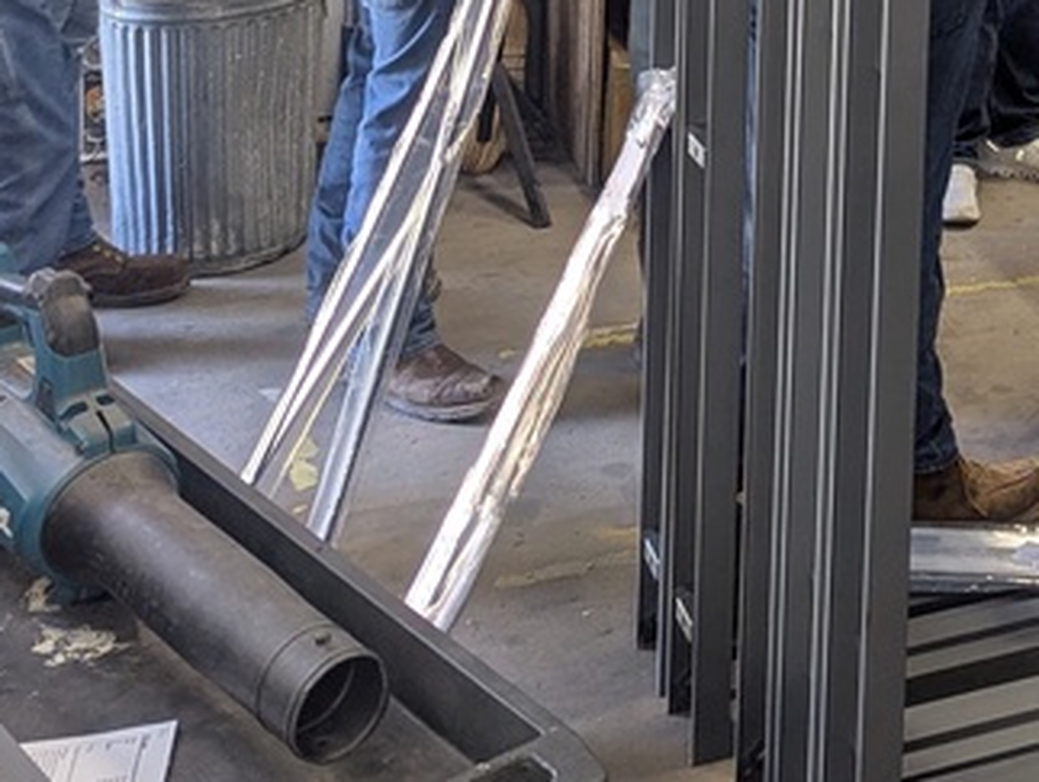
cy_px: -425
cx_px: 1168
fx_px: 2284
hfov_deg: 23.9
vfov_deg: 17.3
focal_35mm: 76
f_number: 1.85
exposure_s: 1/40
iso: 123
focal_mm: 6.81
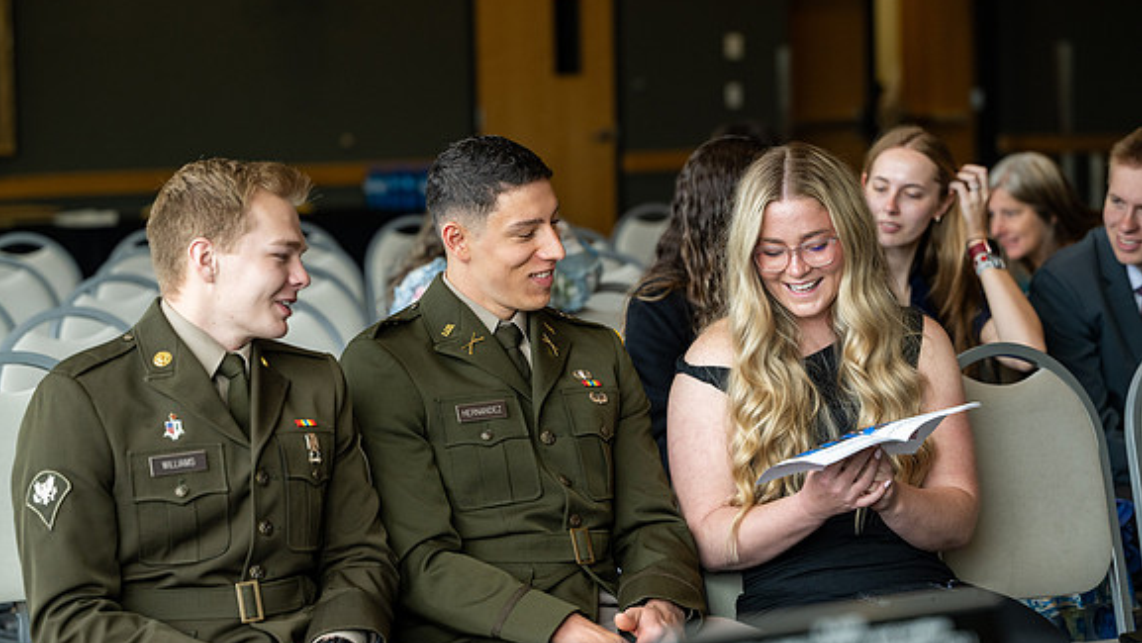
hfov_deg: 21.6
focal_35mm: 99
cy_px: 341
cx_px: 570
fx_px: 2999
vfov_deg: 12.2
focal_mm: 94
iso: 640
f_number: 3.2
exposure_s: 1/800
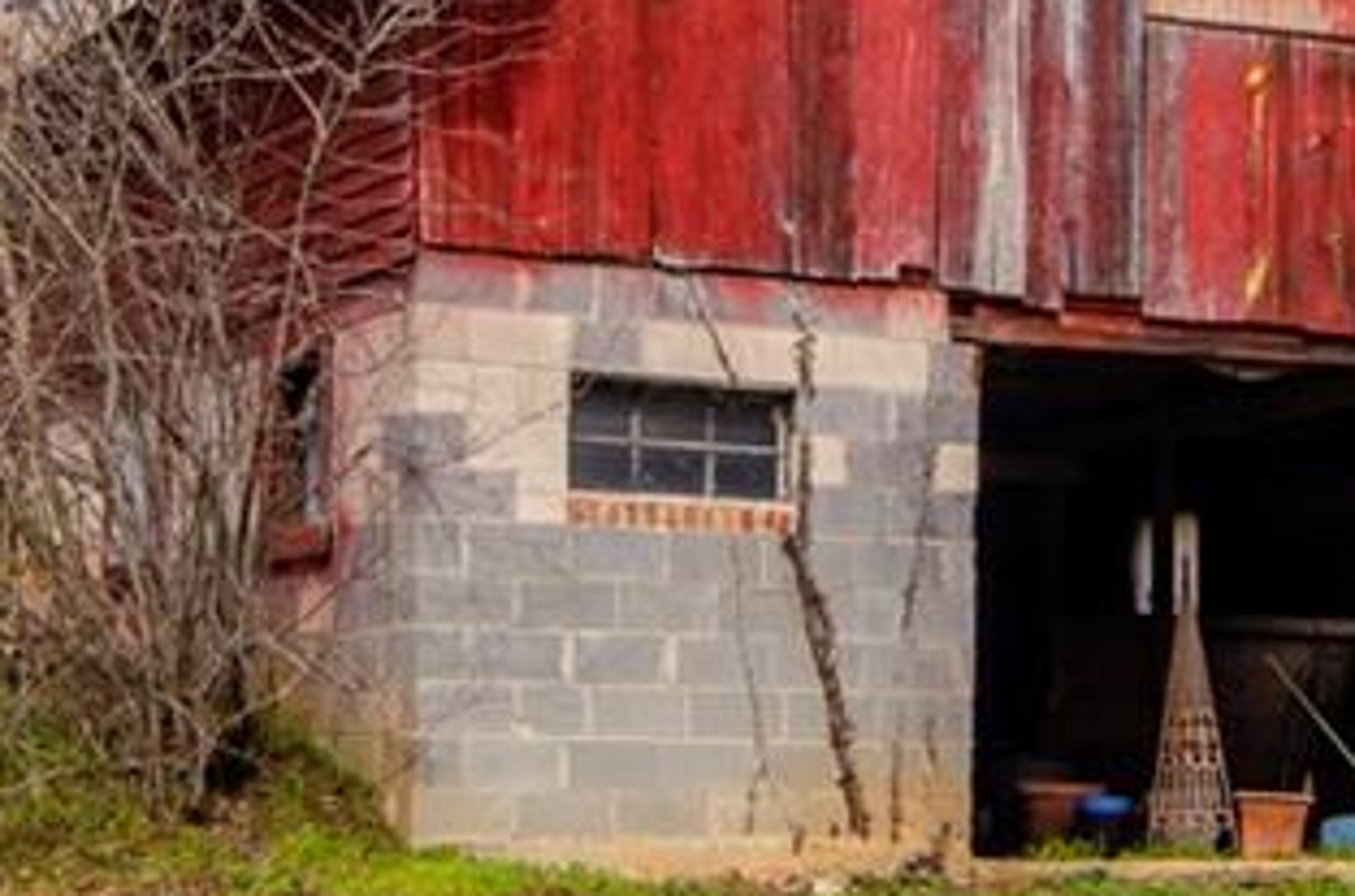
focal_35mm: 98
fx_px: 3679
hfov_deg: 20.8
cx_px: 926
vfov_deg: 13.8
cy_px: 141
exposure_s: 1/100
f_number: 11
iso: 100
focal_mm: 20
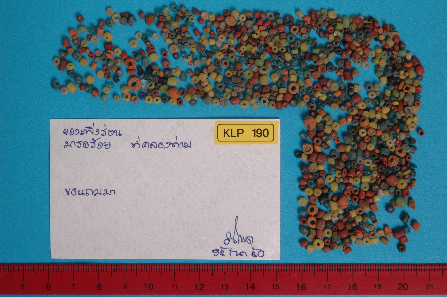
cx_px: 224
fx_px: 1303
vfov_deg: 13.0
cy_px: 148
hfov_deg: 19.5
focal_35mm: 105
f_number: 29
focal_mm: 70
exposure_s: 1/4
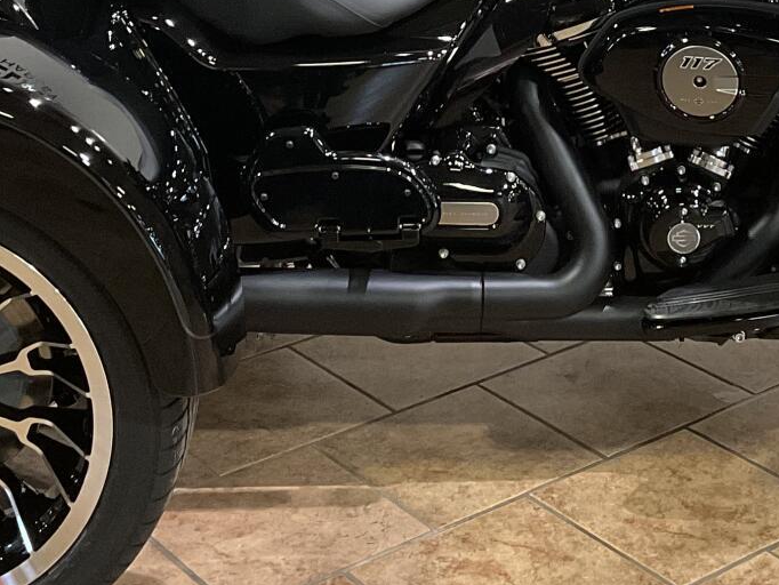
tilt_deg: -12.2
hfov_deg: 23.0
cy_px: -110
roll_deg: +0.6
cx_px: 465
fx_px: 1914
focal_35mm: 85
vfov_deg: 16.7
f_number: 1.8
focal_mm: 3
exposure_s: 1/60
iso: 100
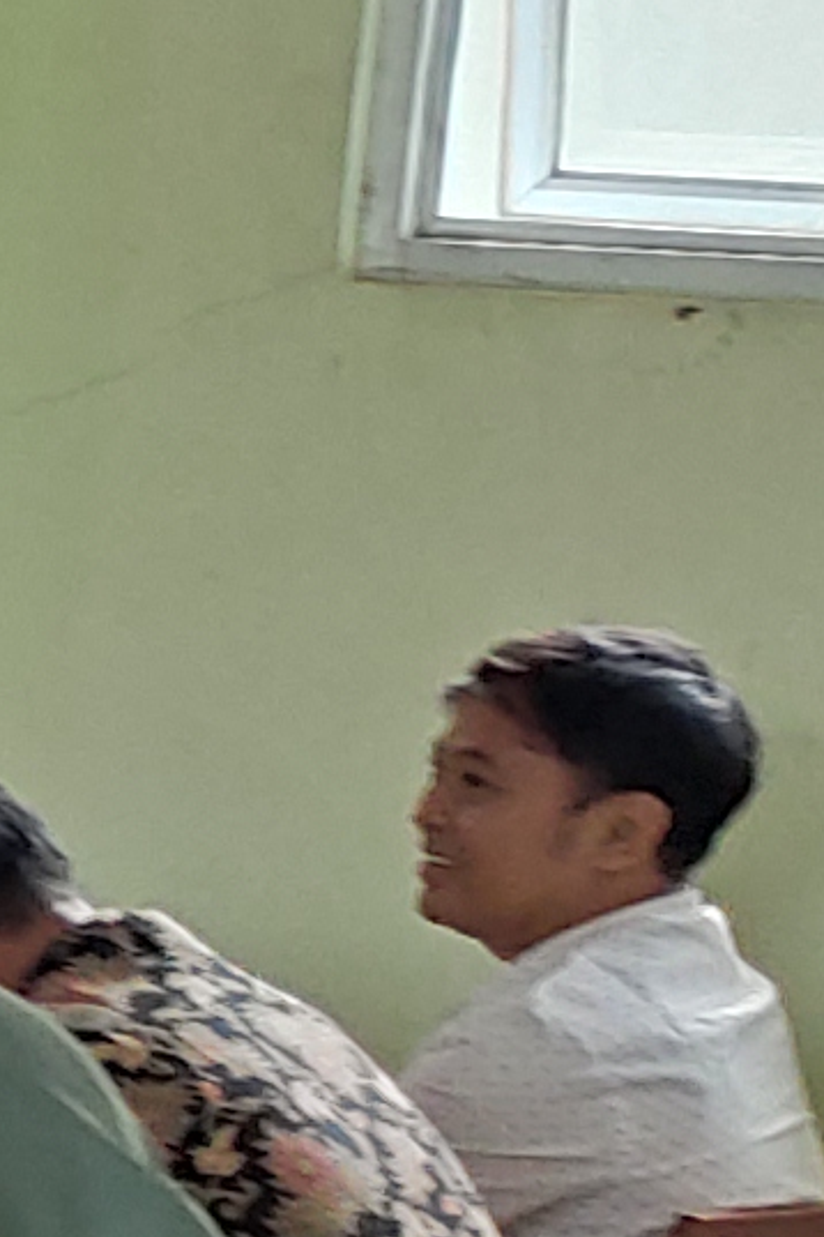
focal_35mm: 224
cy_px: 811
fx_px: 7690
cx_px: -3922
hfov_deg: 4.7
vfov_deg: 9.2
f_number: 1.89
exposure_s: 1/50
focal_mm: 5.43
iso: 274
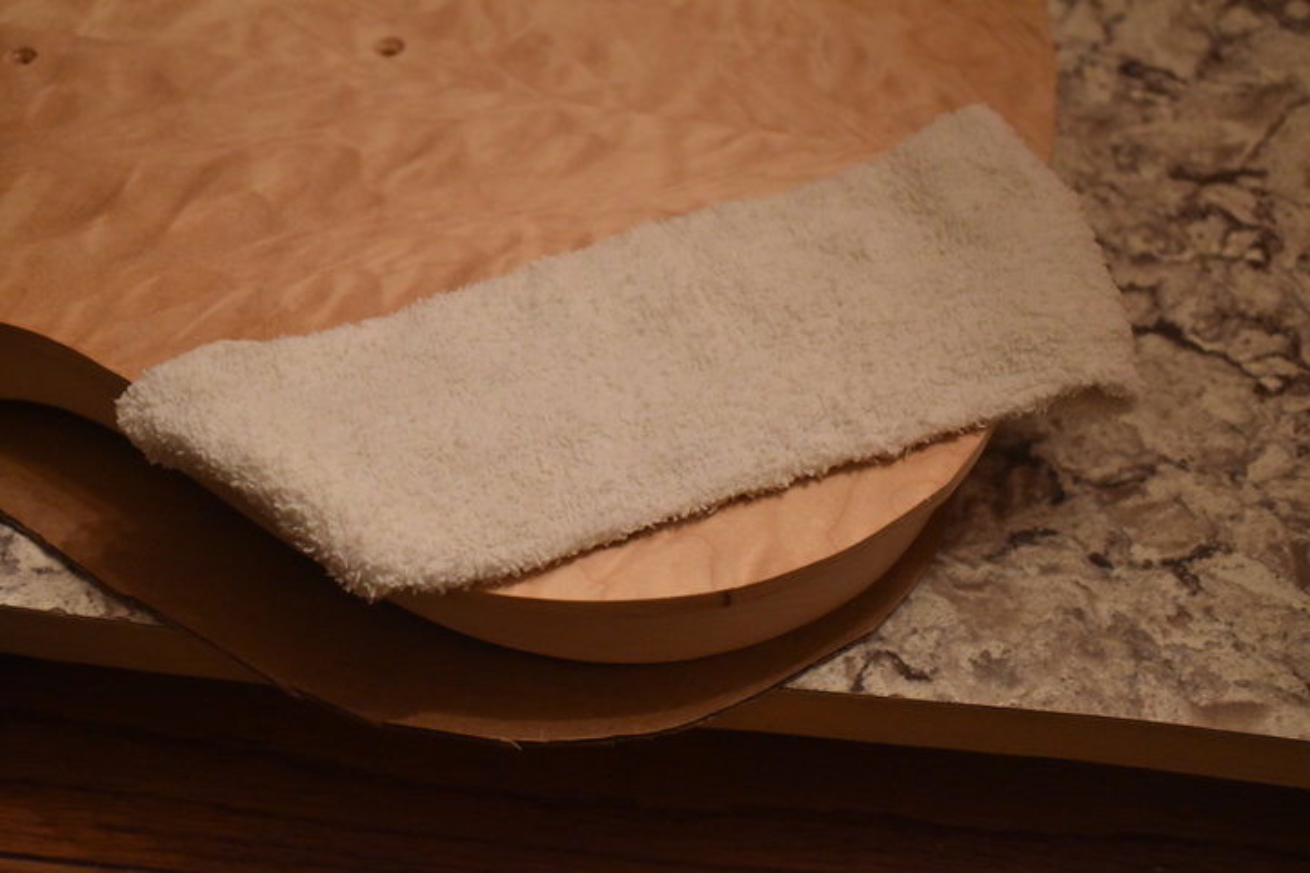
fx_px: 1910
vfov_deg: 25.8
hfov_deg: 37.9
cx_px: 655
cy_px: 436
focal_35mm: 52
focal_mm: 35
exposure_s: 1/60
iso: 3600
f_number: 4.5
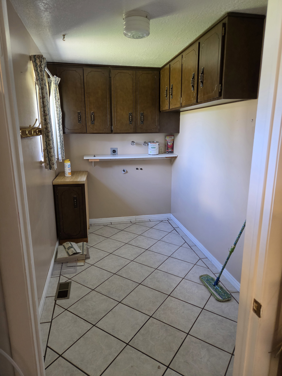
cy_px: 188
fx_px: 250
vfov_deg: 73.9
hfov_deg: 58.9
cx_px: 141
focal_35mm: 23
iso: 400
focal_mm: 5.4
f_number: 1.8
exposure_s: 1/120
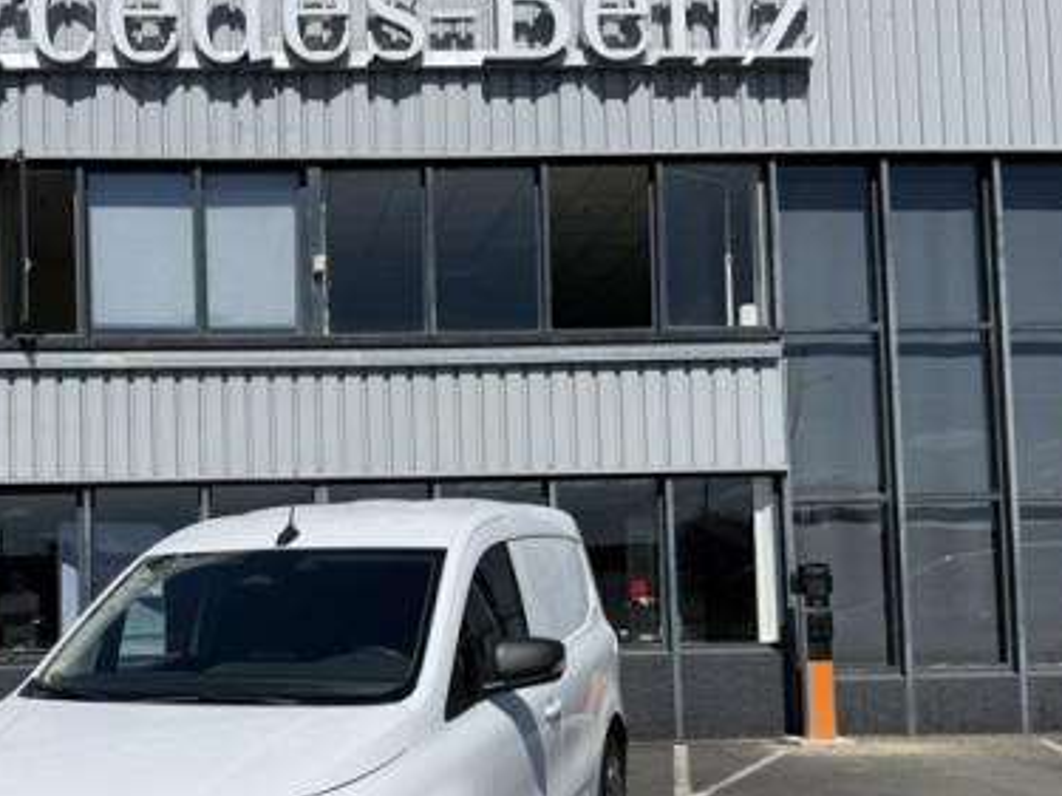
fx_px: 1257
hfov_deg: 44.5
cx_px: 289
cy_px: 530
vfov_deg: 34.8
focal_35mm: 41
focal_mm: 6.76
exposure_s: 1/10309
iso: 80
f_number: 1.78
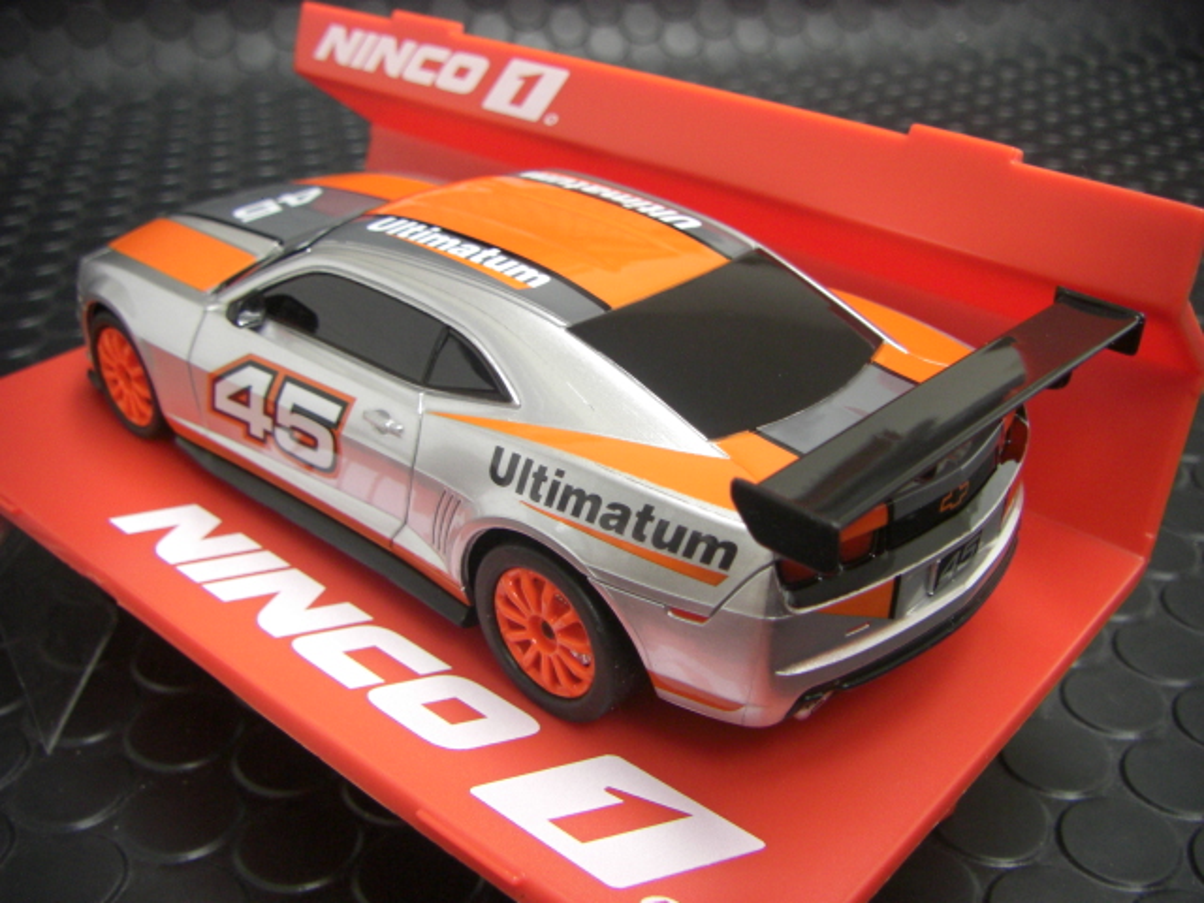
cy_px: 452
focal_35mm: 38
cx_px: 602
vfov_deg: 37.7
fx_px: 1322
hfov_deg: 49.0
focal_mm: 6.3
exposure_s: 1/20
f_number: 3.4
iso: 200
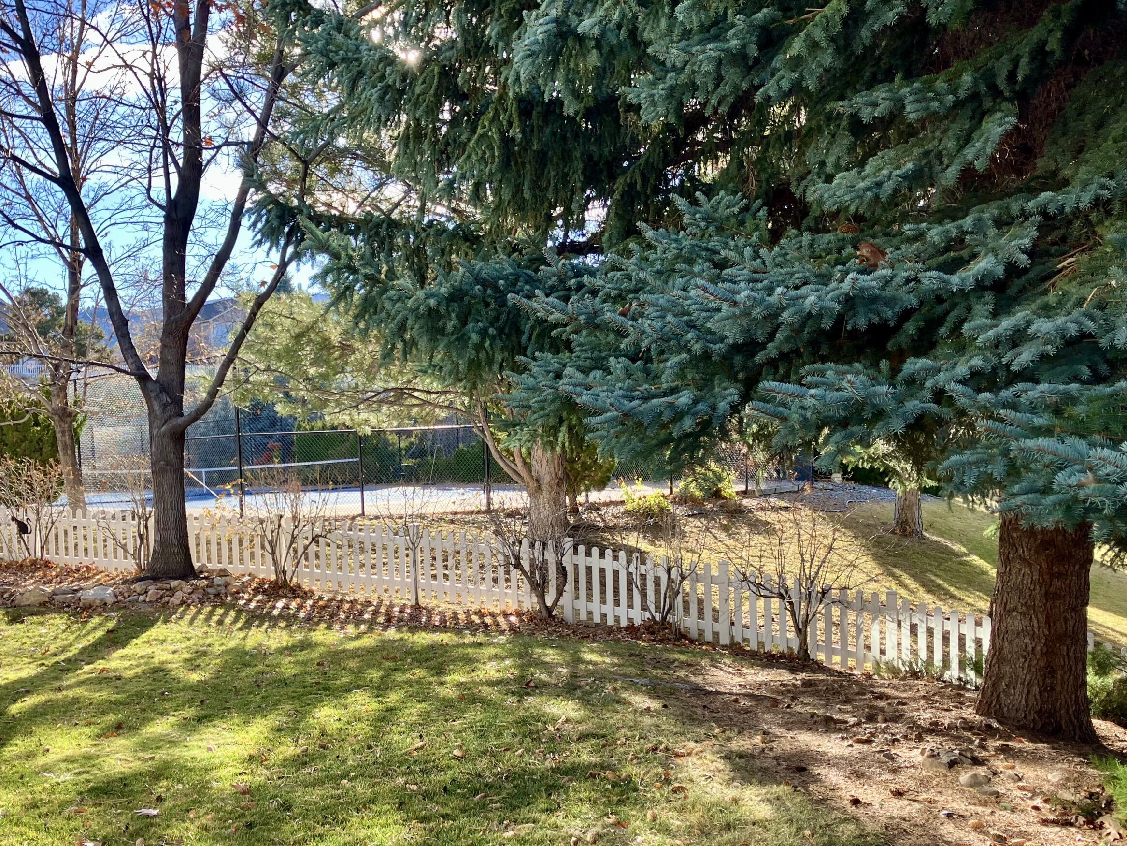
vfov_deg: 39.4
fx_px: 1172
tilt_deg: -2.7
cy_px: 538
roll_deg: +2.6
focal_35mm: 36
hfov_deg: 51.0
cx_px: 447
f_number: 1.8
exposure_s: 1/286
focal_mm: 3.99
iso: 32
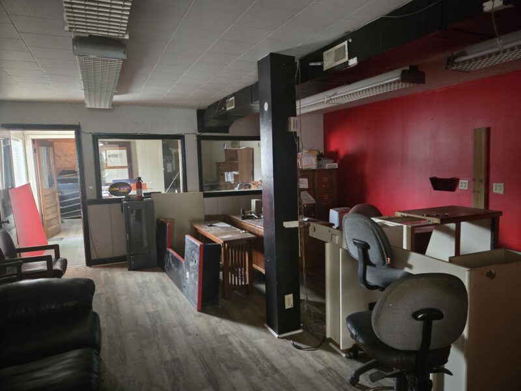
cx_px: 260
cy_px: 196
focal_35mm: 23
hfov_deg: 73.9
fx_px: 346
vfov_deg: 58.9
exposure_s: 1/60
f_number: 1.8
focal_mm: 5.4
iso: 1000
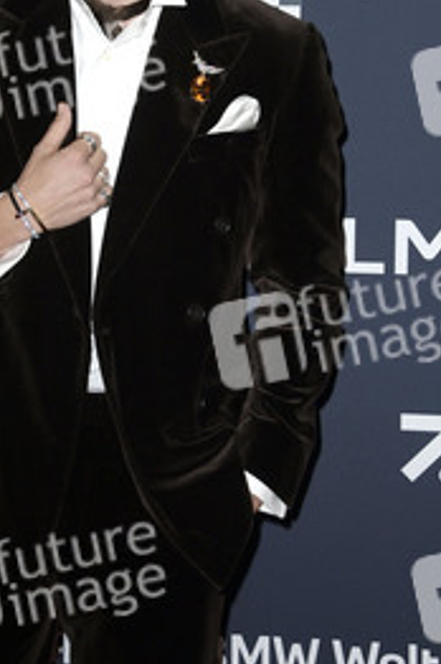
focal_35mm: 107
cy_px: 203
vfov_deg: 19.0
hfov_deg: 12.7
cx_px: 109
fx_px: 1971
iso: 500
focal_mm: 70
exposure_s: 1/250
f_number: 5.6
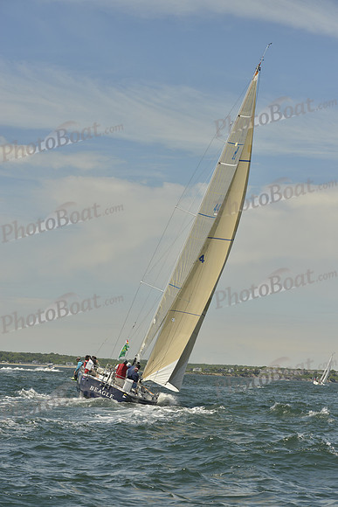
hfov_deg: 14.0
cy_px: 254
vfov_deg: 20.8
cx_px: 169
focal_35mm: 98
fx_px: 1379
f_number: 9
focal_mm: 98
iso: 280
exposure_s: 1/1600
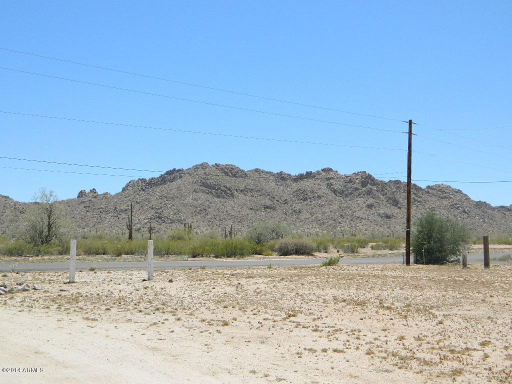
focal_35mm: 41
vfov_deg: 35.1
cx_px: 256
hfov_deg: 45.8
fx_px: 606
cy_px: 192
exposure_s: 1/160
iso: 110
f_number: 9.8
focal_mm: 7.3
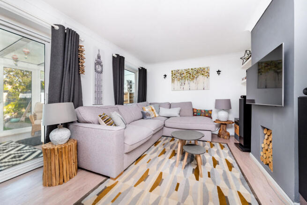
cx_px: 154
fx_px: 102
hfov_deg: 112.6
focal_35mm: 12
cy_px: 102
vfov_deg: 90.0
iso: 320
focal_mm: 12
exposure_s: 1/50
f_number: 6.3
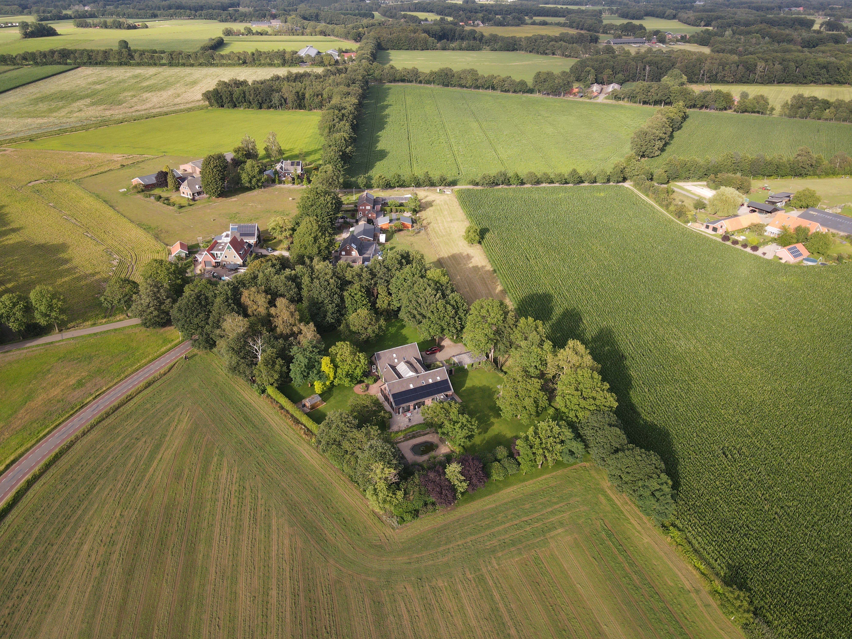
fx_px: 591
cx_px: 426
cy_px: 320
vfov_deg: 56.8
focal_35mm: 24
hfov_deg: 71.6
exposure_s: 1/200
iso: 100
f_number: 2.8
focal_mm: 4.5
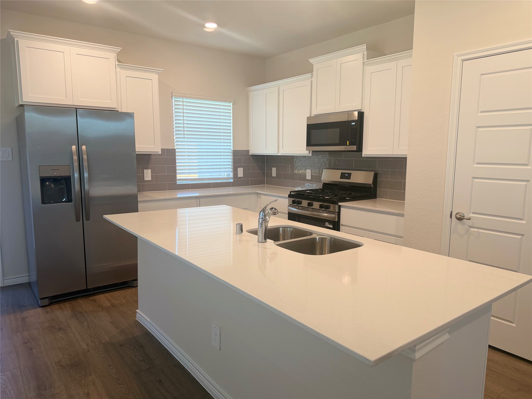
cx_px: 266
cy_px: 200
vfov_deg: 56.8
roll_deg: -0.5
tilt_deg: -7.5
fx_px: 369
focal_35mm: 24
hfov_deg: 71.6
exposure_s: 1/120
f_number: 1.78
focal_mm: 6.76
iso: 125
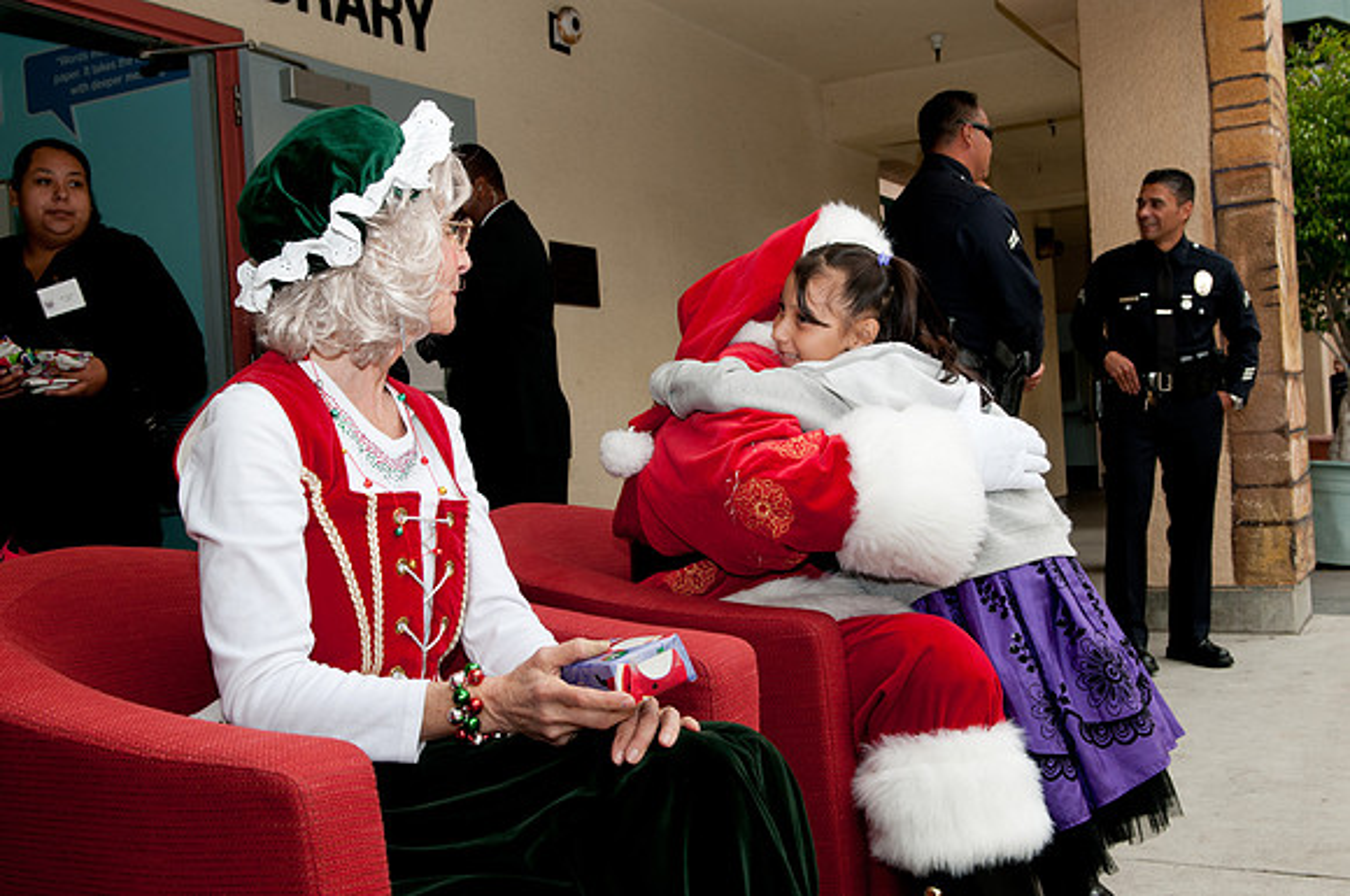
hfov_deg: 49.6
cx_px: 675
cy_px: 448
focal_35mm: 39
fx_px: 1460
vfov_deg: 34.1
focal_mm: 26
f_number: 6.3
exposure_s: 1/160
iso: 320
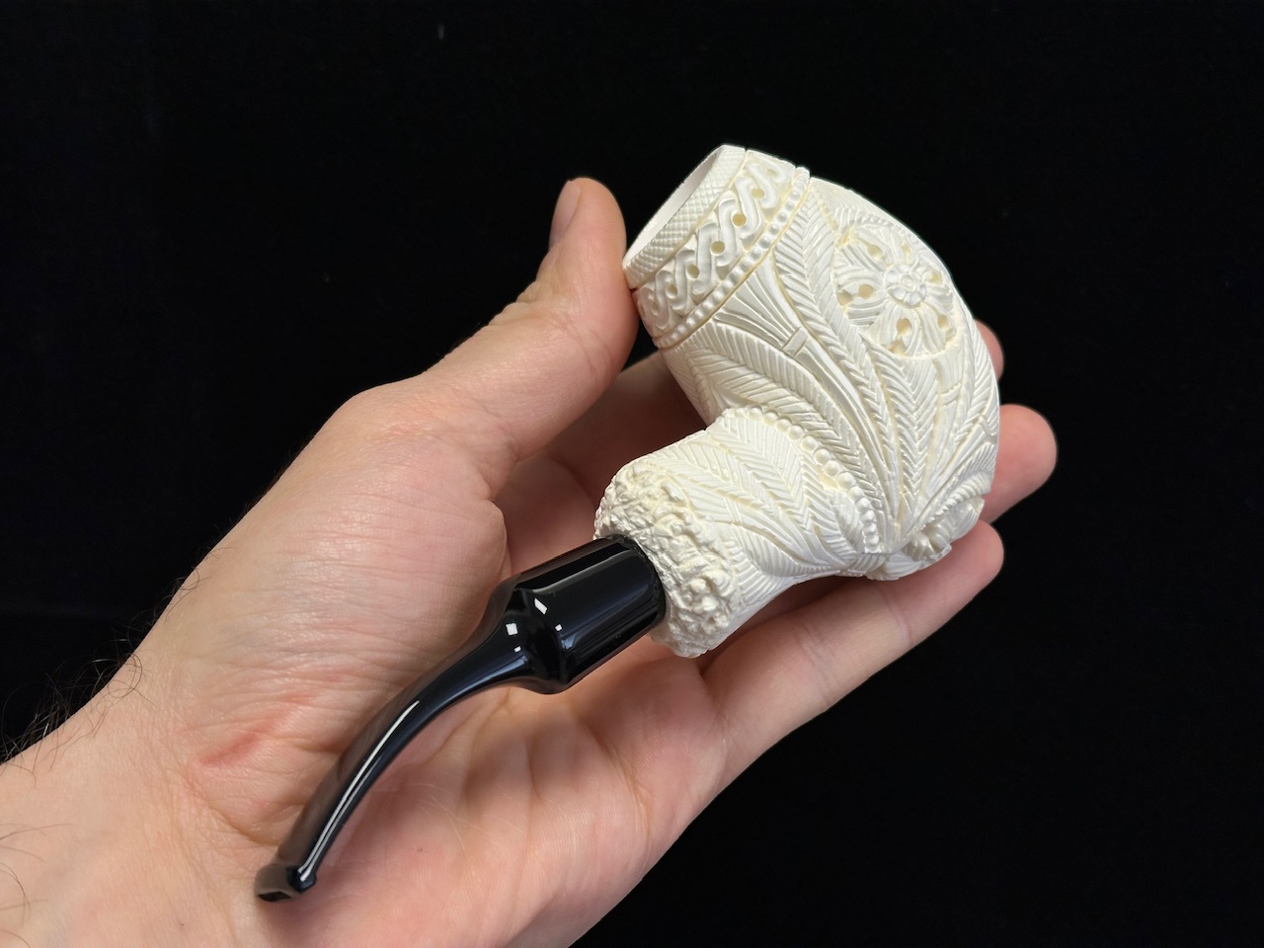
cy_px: 474
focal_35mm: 48
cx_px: 632
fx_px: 1753
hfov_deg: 39.7
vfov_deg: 30.3
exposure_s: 1/281
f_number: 1.78
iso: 64
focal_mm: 6.86
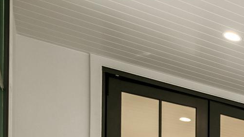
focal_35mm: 68
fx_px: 440
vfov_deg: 14.6
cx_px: 473
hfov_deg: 19.6
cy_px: 277
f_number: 8
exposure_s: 1/8
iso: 200
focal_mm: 16
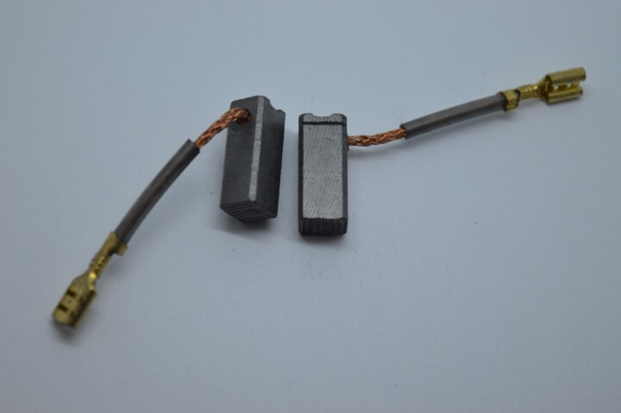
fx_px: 1345
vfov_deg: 17.5
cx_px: 310
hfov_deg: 26.0
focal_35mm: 78
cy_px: 206
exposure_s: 1/125
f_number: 5.6
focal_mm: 52
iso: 280
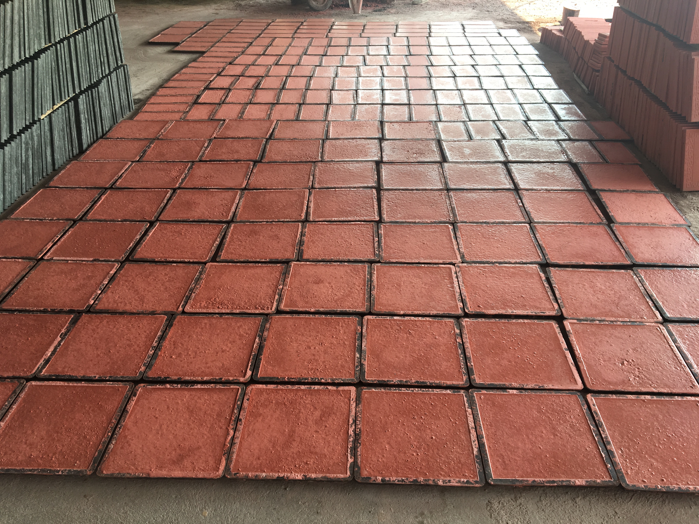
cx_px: 350
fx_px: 586
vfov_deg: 48.2
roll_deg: +0.5
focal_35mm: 29
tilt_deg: -32.5
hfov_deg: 61.7
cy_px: 262
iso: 25
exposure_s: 1/118
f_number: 2.2
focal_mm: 4.15
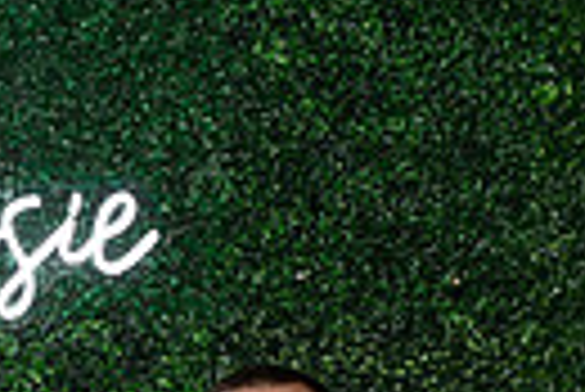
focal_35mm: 129
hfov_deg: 15.0
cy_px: 858
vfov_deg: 9.7
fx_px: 2099
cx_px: -216
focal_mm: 29
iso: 500
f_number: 6.3
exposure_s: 1/60
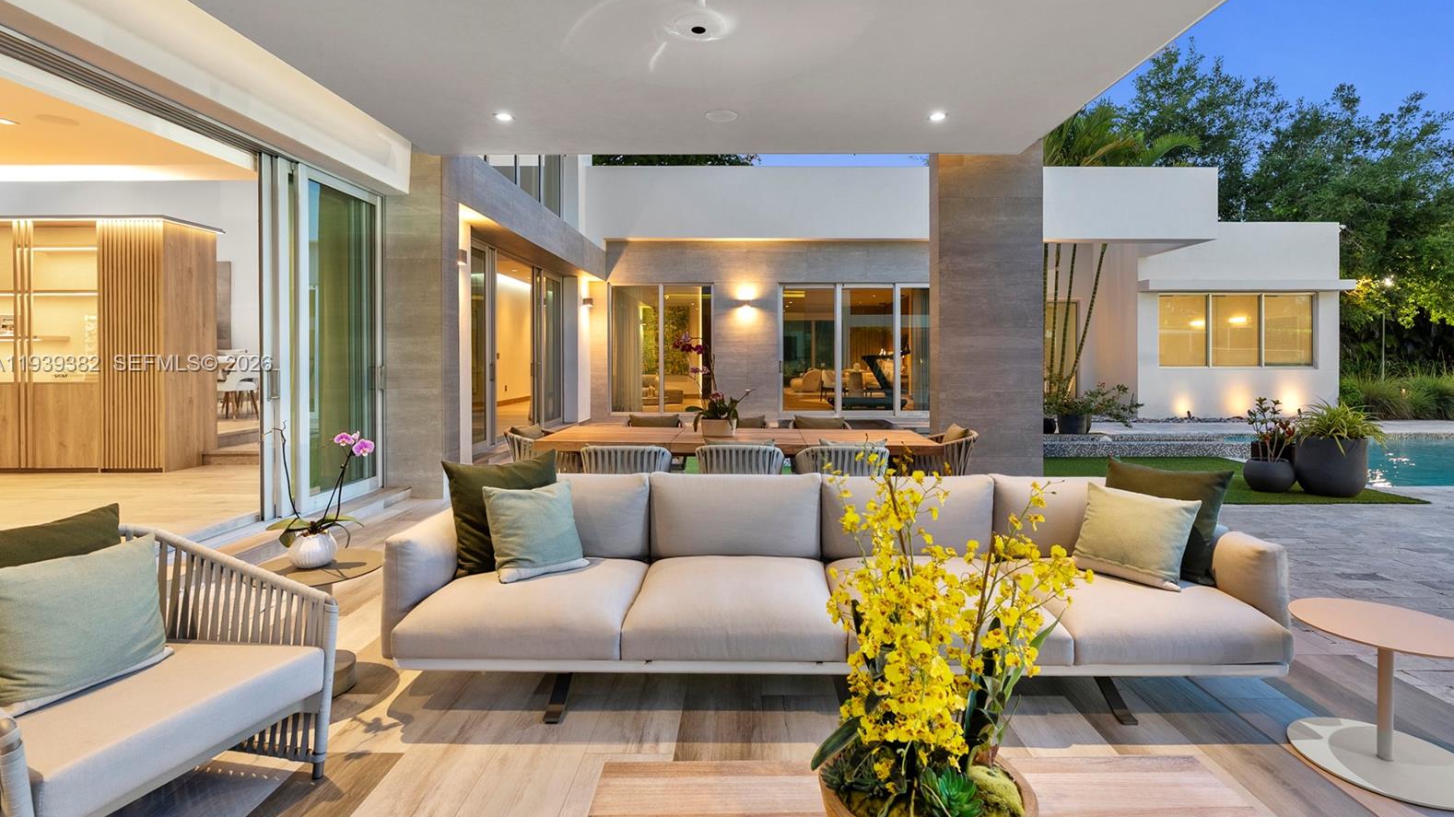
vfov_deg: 63.7
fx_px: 655
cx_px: 722
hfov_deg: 95.9
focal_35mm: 17
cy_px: 365
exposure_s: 1/3
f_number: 8
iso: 320
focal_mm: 16
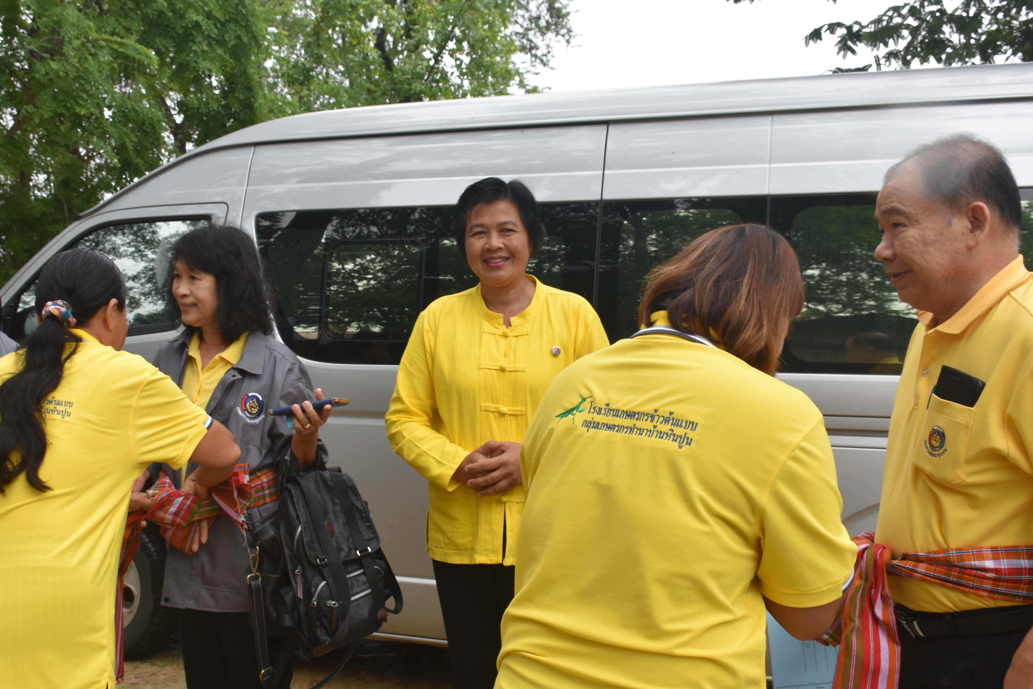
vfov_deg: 36.7
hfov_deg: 53.0
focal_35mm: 36
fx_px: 1033
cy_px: 412
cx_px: 463
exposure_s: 1/200
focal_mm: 18
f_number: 7.1
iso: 400
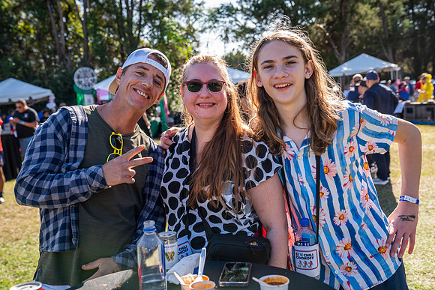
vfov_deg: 32.6
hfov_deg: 47.4
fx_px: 496
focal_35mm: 41
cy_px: 145
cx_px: 218
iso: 160
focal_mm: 41
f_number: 4.5
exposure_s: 1/250
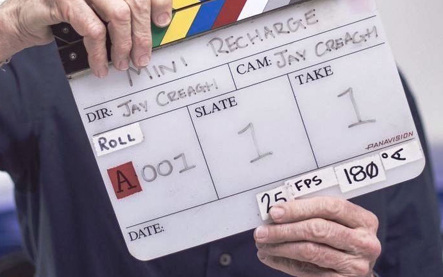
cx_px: 177
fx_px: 1425
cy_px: 43
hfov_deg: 17.7
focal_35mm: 118
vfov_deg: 11.1
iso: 160
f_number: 1.6
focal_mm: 50
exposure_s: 1/500
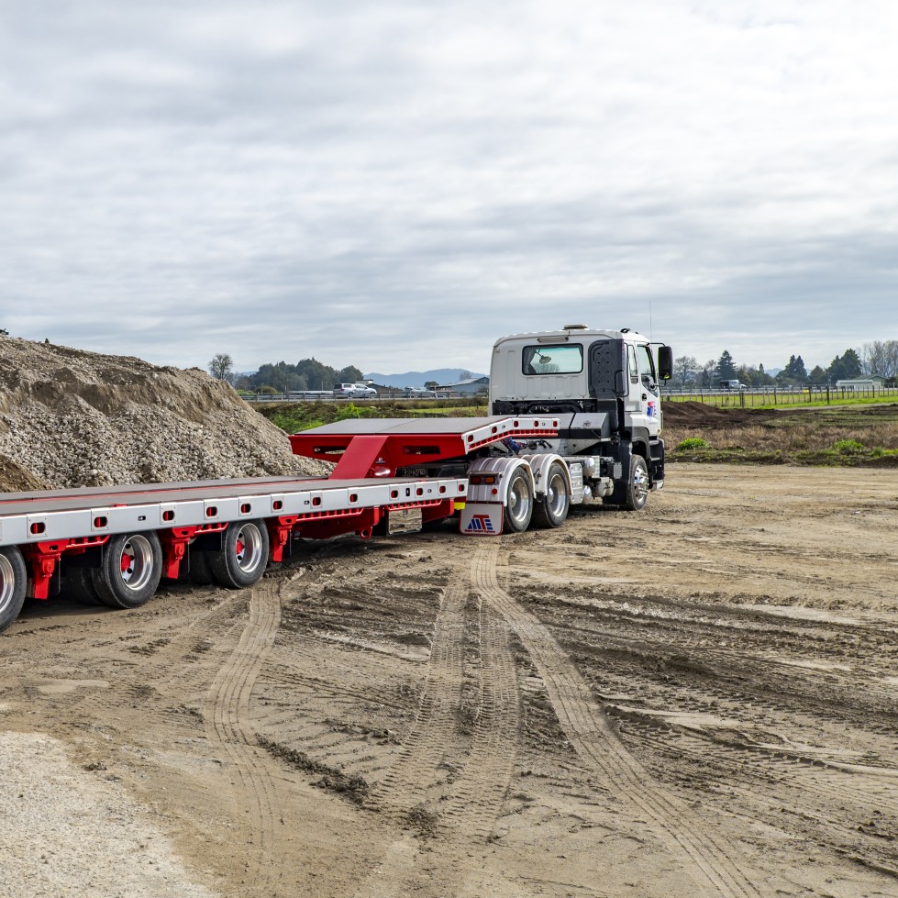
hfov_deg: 41.6
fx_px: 1115
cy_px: 429
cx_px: 158
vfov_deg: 43.8
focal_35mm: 38
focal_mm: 27
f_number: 8
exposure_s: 1/500
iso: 100
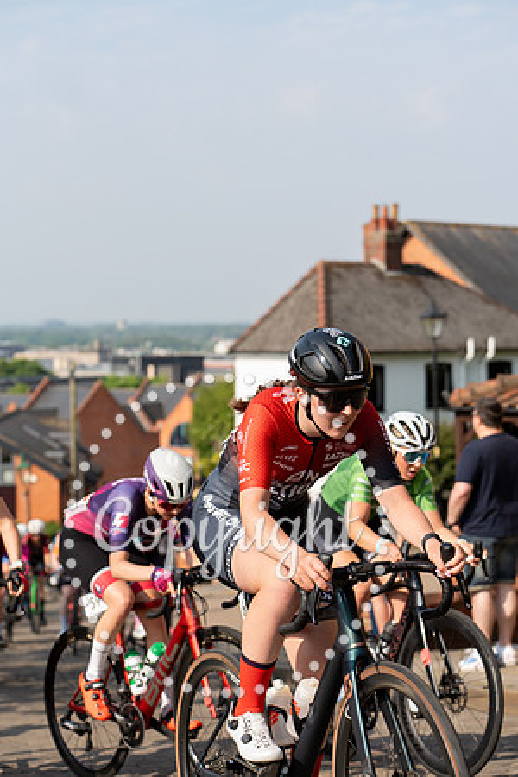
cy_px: 388
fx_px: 1619
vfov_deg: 27.0
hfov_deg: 18.2
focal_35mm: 75
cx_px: 259
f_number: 4
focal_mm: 75
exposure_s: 1/1000
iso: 200
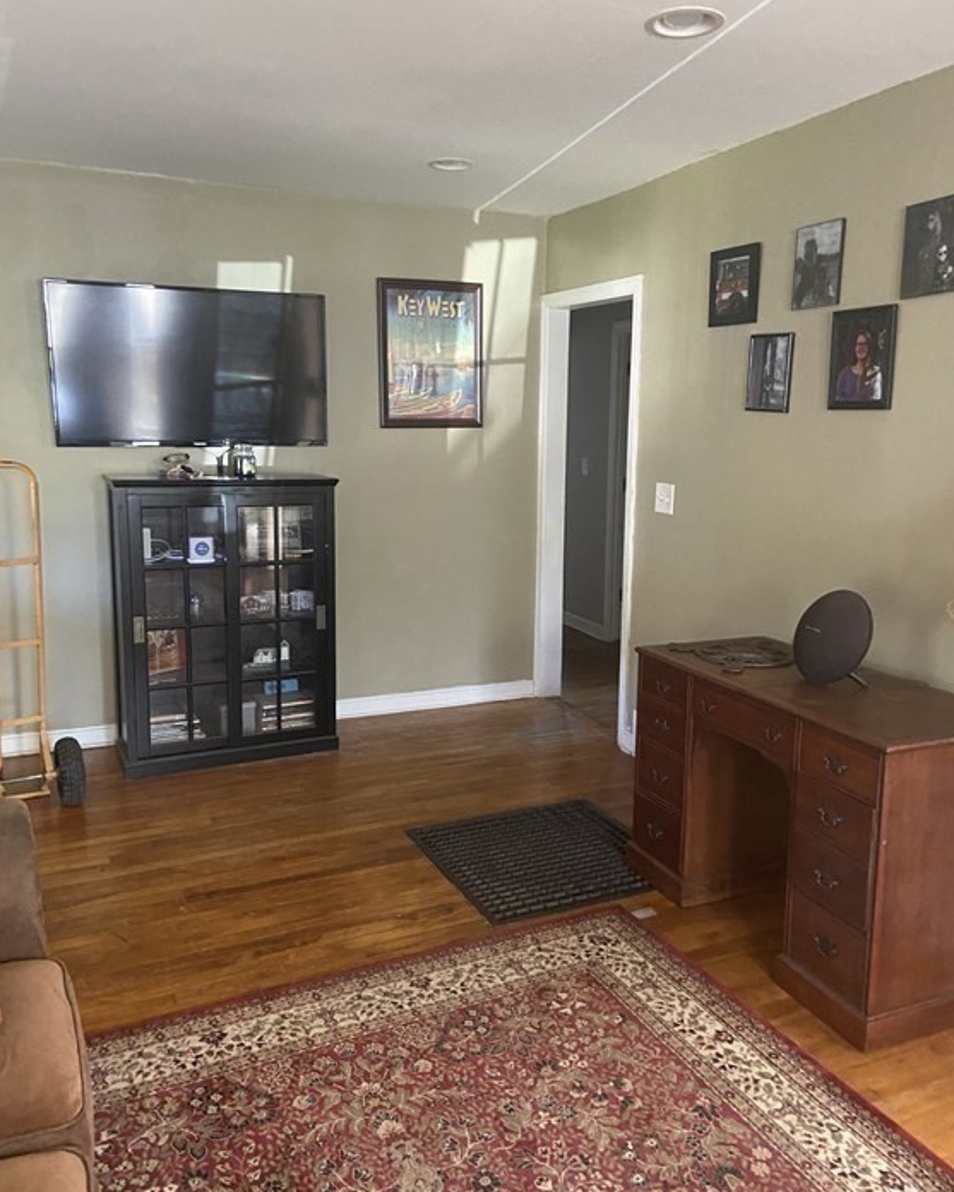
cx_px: 478
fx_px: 988
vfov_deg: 62.2
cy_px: 599
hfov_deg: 51.5
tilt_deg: -7.7
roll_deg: -1.5
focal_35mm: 28
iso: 640
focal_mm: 4.25
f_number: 1.8
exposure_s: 1/40
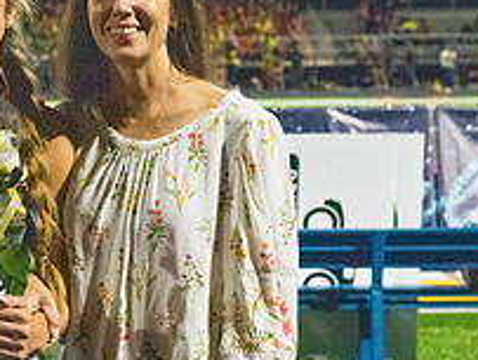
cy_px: 164
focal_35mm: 159
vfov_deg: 9.4
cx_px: -49
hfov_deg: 12.2
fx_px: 2199
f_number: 5
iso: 8000
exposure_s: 1/500
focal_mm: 58
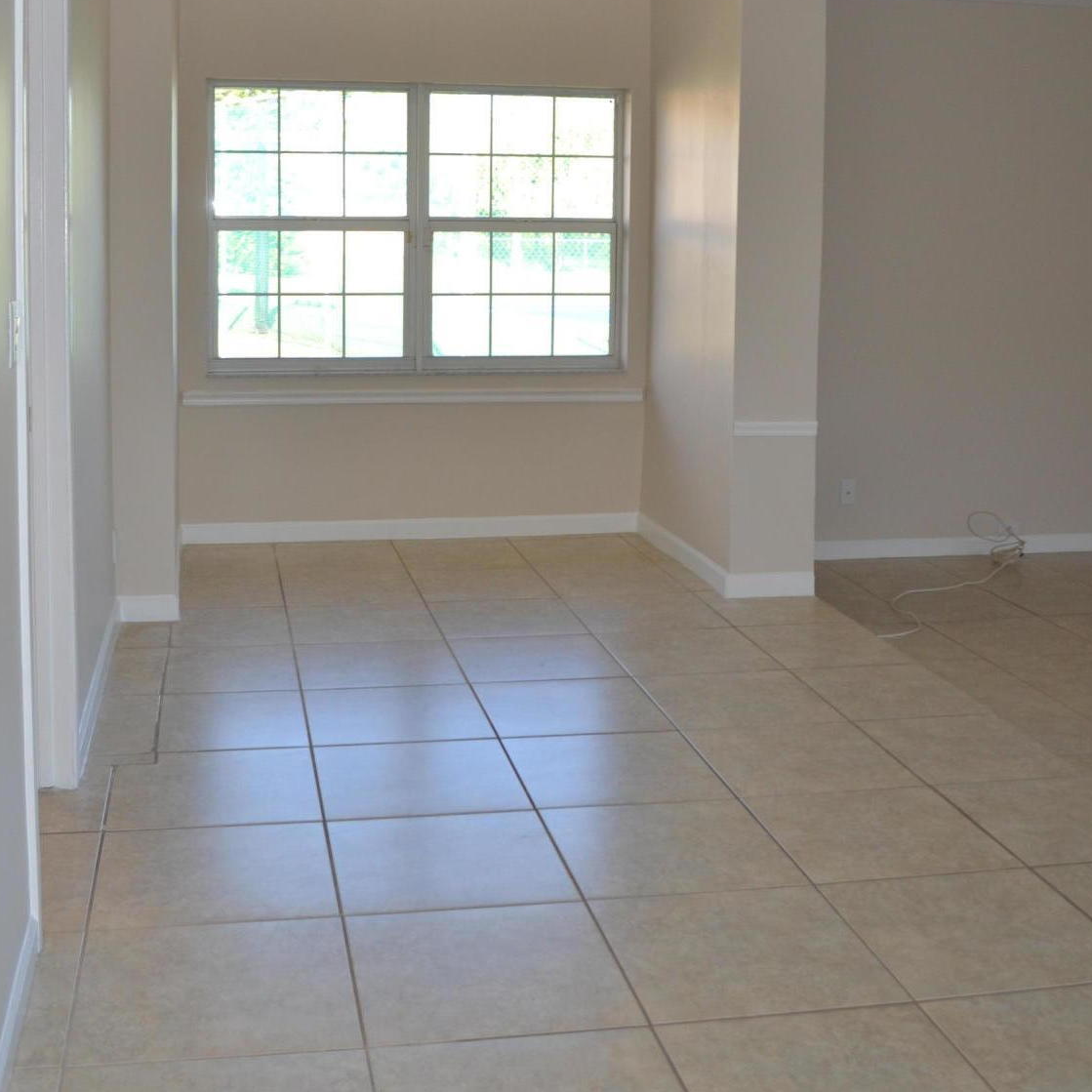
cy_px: 337
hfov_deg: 40.9
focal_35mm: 41
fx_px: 1463
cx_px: 505
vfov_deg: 40.3
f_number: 4
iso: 400
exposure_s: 1/125
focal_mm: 18
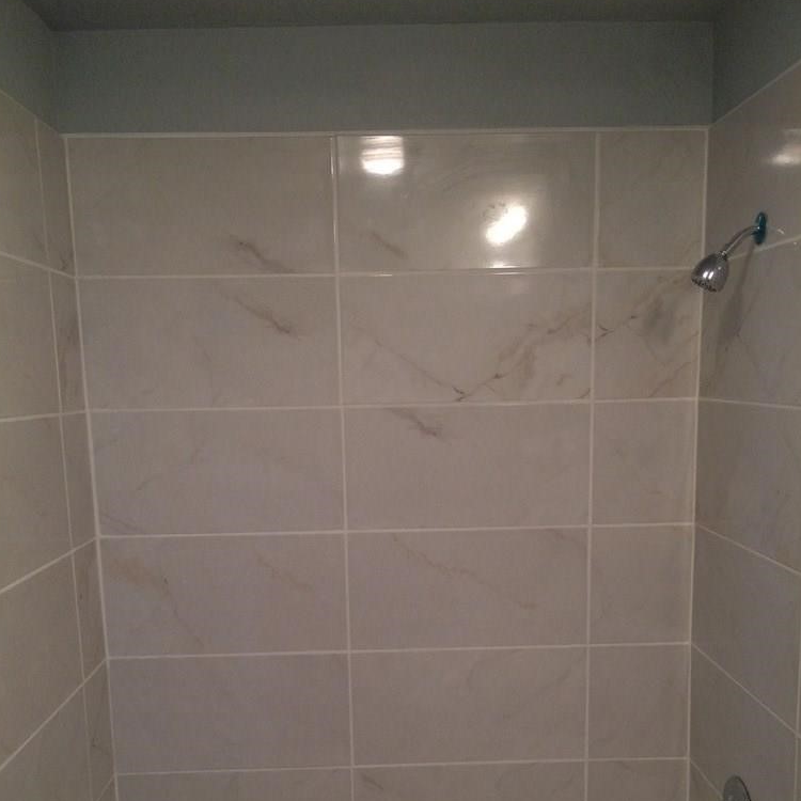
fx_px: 916
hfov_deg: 47.2
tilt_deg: -9.6
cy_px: 533
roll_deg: +1.8
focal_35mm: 35
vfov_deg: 46.5
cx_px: 400
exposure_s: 1/30
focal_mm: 4.15
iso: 200
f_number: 2.2
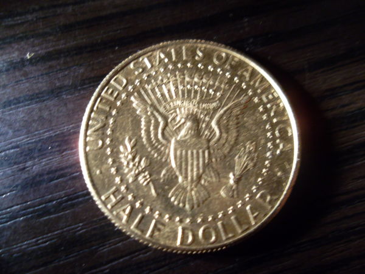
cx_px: 182
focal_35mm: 27
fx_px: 285
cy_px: 137
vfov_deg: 51.4
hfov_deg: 65.3
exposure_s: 1/20
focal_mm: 4.9
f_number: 3.5
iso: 200
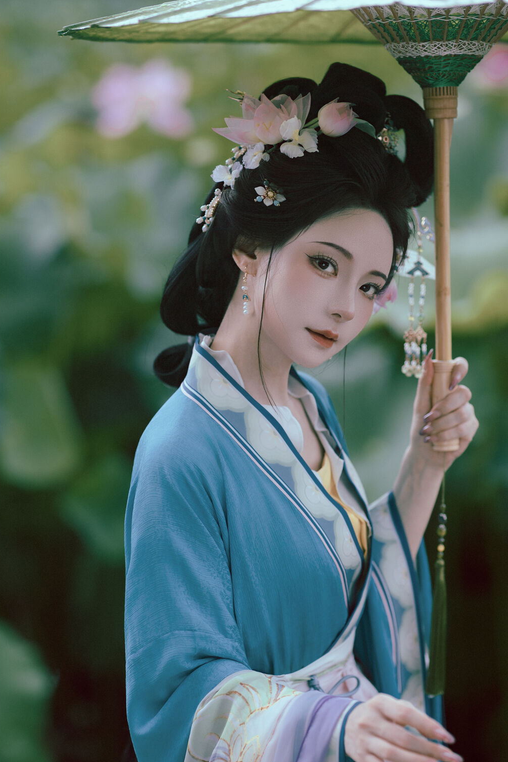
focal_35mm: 101
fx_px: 2138
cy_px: 437
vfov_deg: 20.2
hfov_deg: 13.6
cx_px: 271
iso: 200
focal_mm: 85
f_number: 2
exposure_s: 1/500
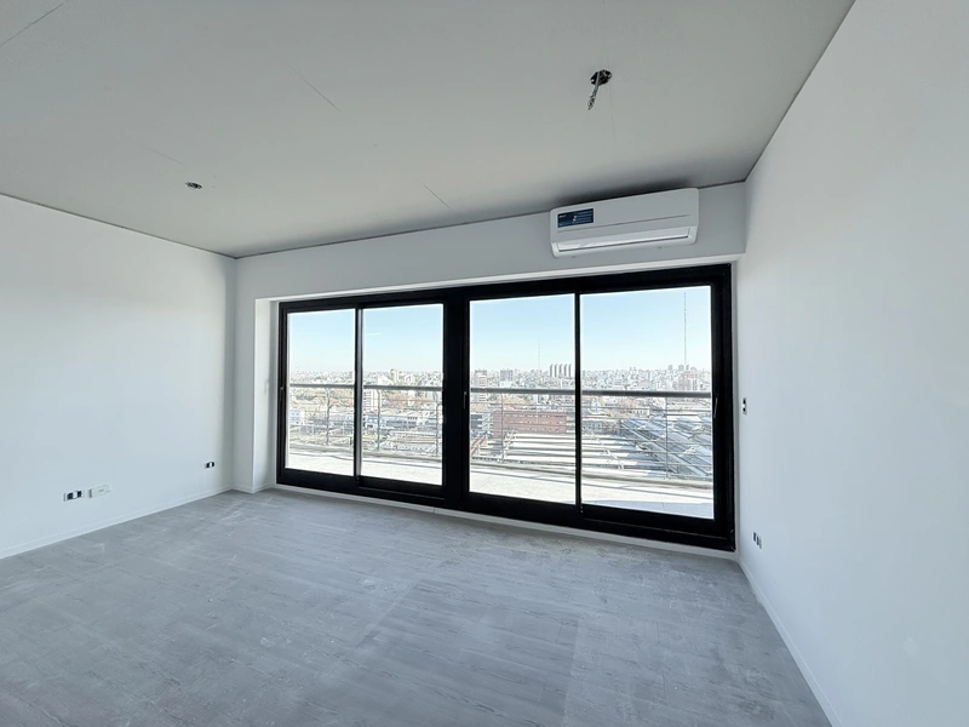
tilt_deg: +1.4
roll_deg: +0.1
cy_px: 364
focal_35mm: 14
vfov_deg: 85.7
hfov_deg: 102.1
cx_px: 484
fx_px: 392
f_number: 2.2
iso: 50
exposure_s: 1/613
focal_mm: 2.22
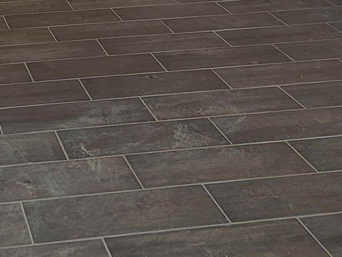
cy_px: -180
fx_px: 583
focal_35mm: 59
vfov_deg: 19.7
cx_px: -52
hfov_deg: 29.0
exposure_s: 1/396
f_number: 2.2
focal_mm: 2.2
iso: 50
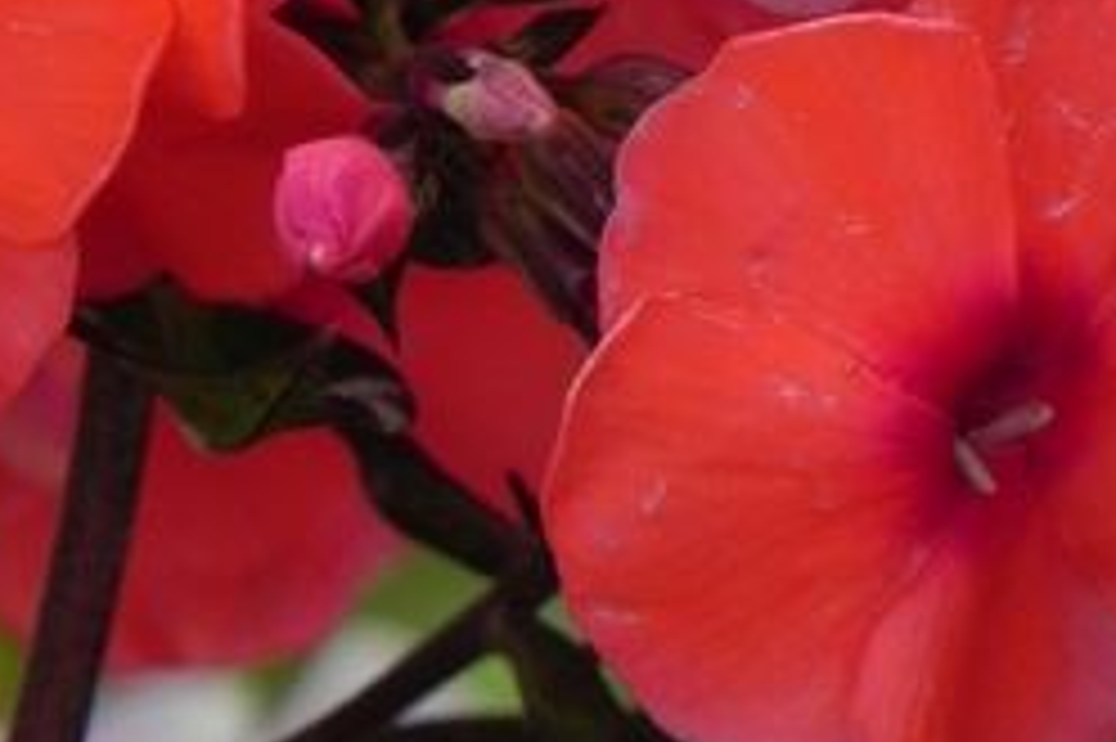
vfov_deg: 0.9
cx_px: 360
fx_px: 50030
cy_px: -540
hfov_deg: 1.3
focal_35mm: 1615
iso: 160
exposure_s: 1/500
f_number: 5
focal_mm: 85.6
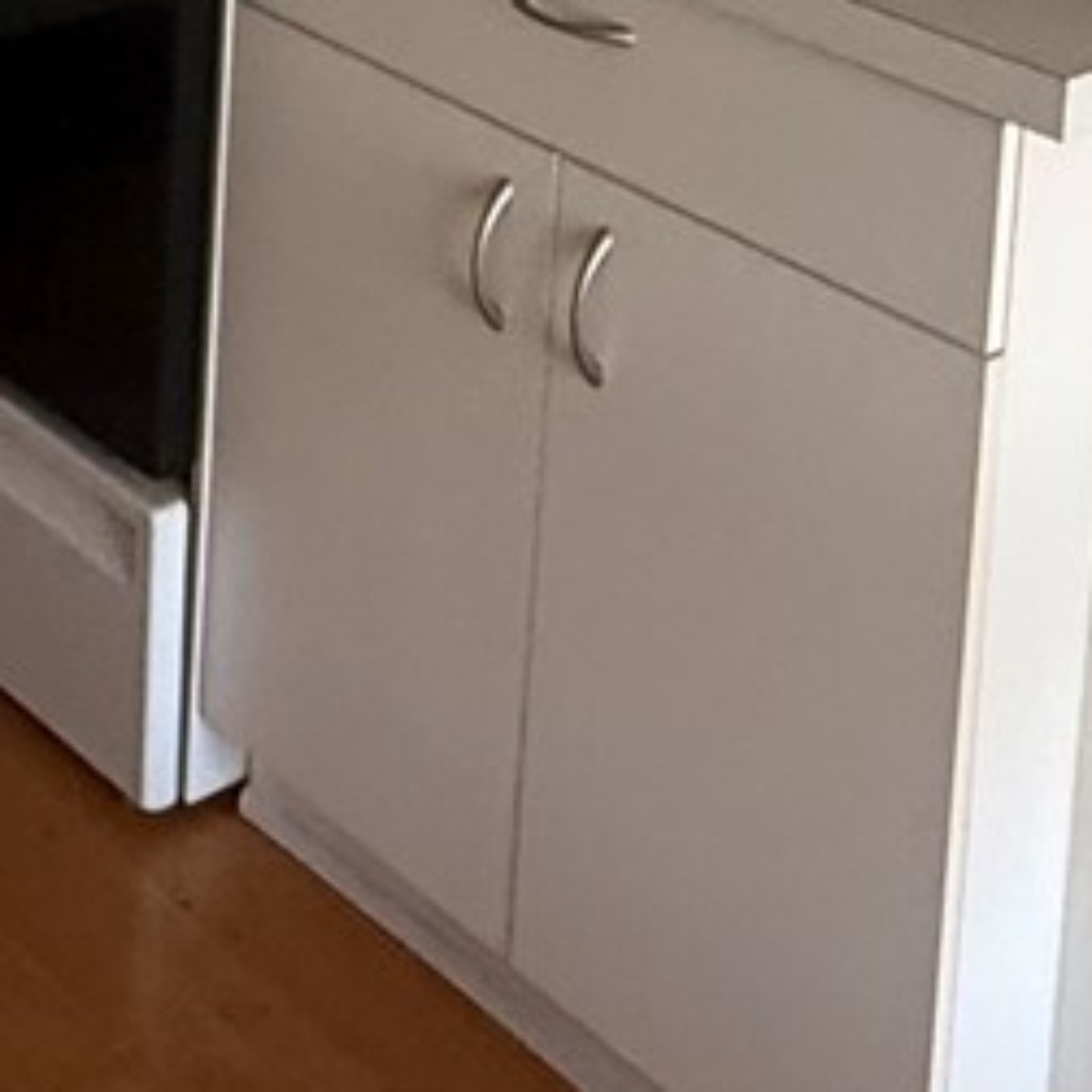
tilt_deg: -4.5
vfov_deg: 18.2
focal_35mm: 79
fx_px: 2820
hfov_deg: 21.1
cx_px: -44
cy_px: -766
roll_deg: -3.0
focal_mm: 2.22
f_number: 2.2
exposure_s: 1/60
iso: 500
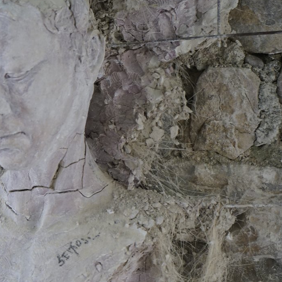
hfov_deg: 15.1
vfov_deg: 15.2
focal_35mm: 115
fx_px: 1060
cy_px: 157
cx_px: 60
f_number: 4.5
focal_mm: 49
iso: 1600
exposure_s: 1/160
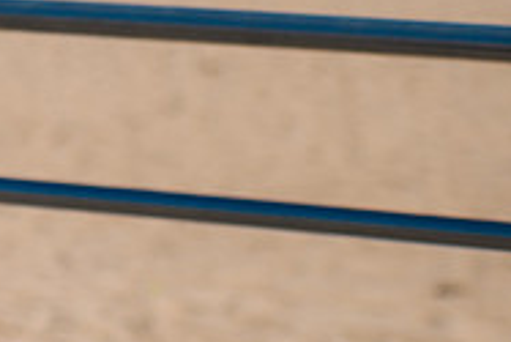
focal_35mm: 310
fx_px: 4404
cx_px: -213
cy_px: 52
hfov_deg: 6.6
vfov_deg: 4.4
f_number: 3.2
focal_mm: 100
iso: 200
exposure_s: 1/6400
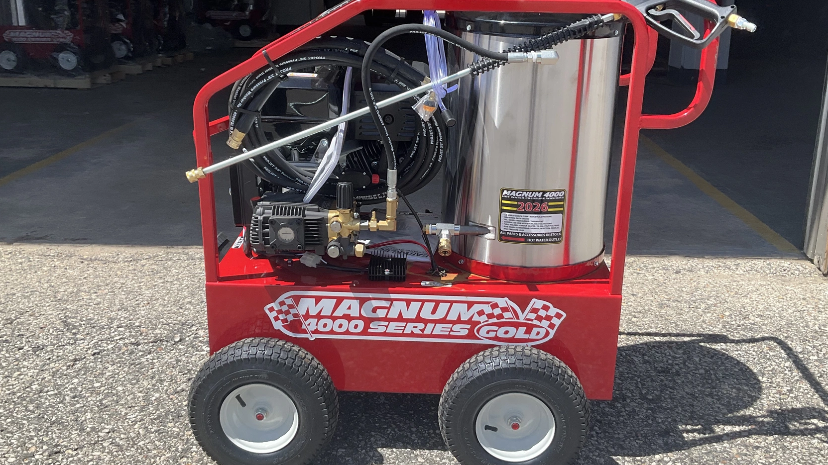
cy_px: 210
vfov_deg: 31.2
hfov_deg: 52.8
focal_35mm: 38
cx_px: 421
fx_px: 834
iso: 25
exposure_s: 1/1279
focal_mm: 3
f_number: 1.8
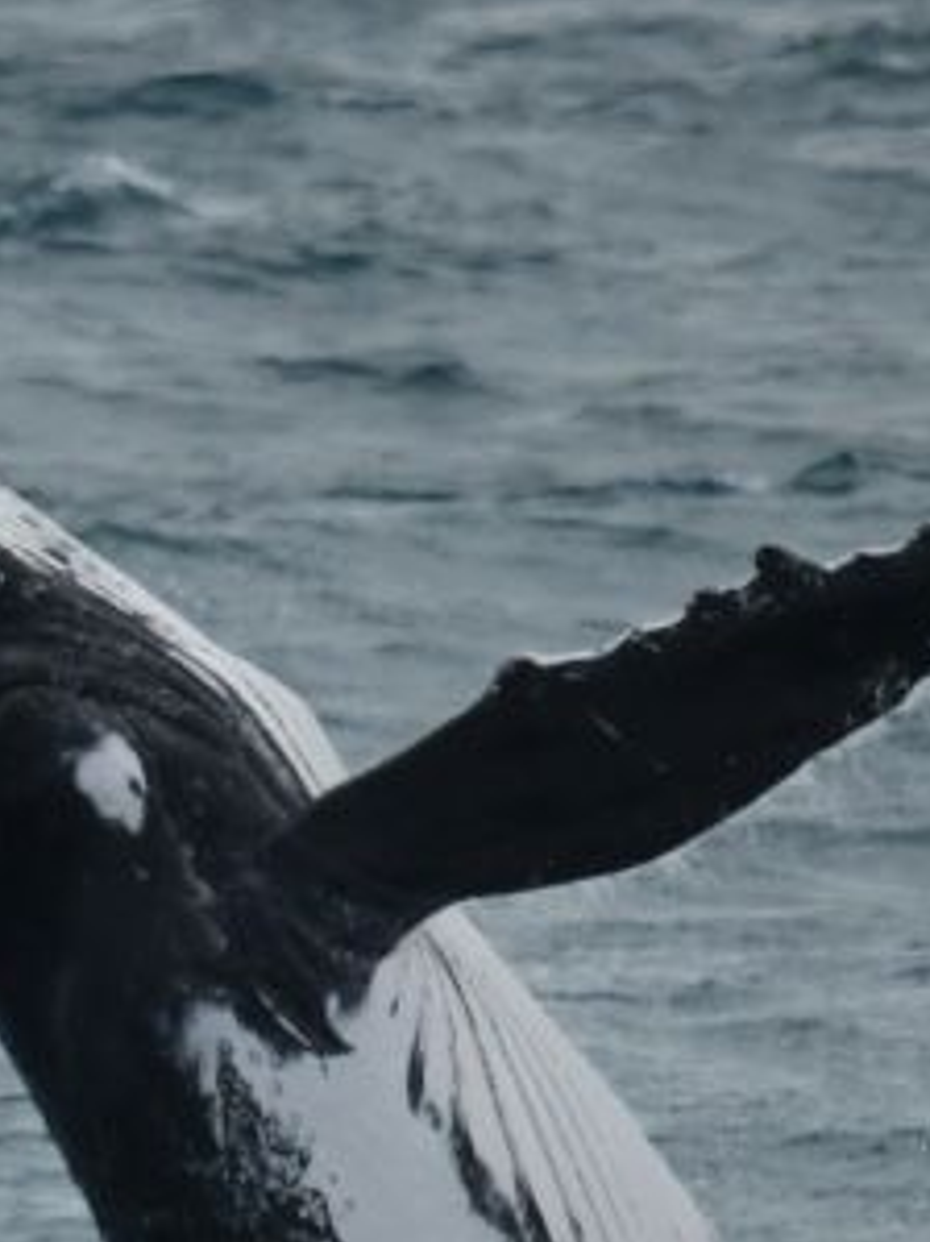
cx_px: 349
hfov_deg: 1.0
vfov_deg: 1.3
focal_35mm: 1544
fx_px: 55348
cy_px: 962
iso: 1000
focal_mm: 600
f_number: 6.3
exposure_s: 1/8000
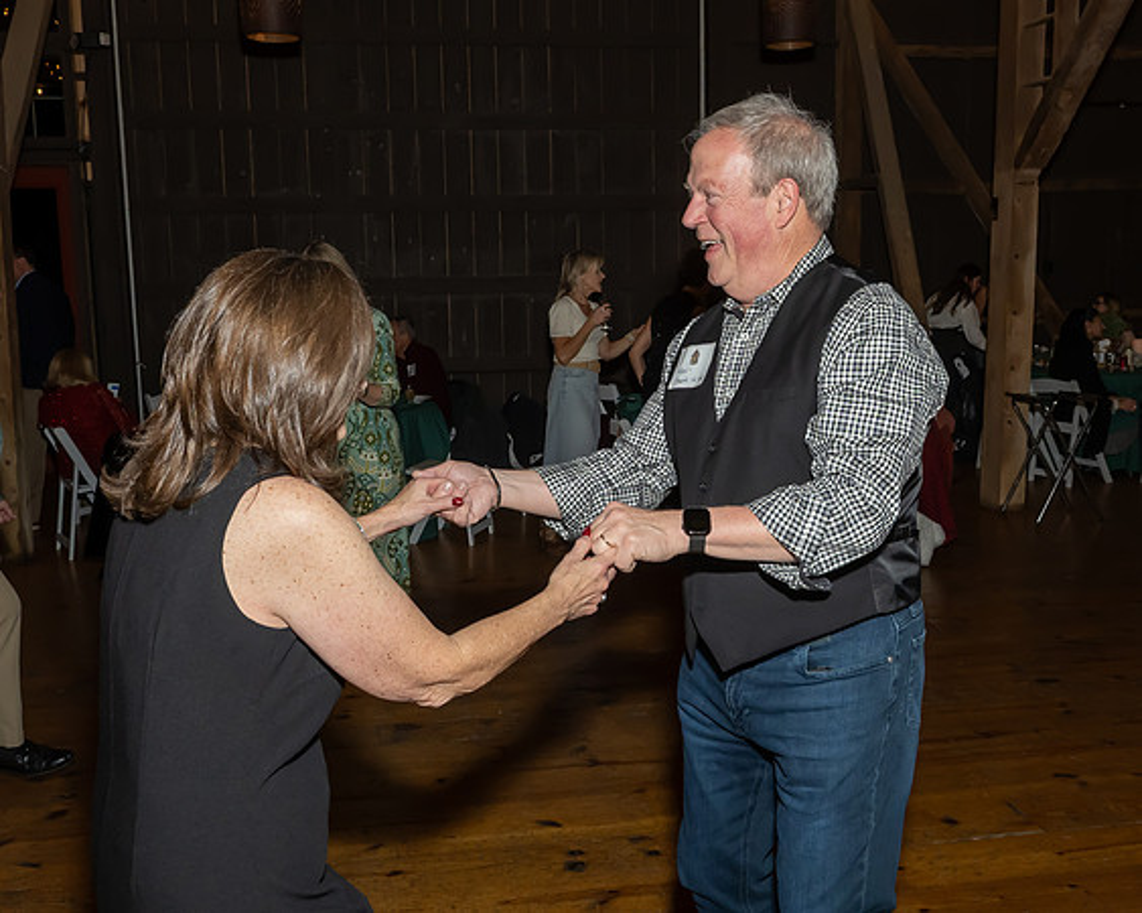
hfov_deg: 51.3
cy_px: 425
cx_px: 642
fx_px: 1186
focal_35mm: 35
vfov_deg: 42.1
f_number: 7.1
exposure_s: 1/250
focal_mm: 17
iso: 640
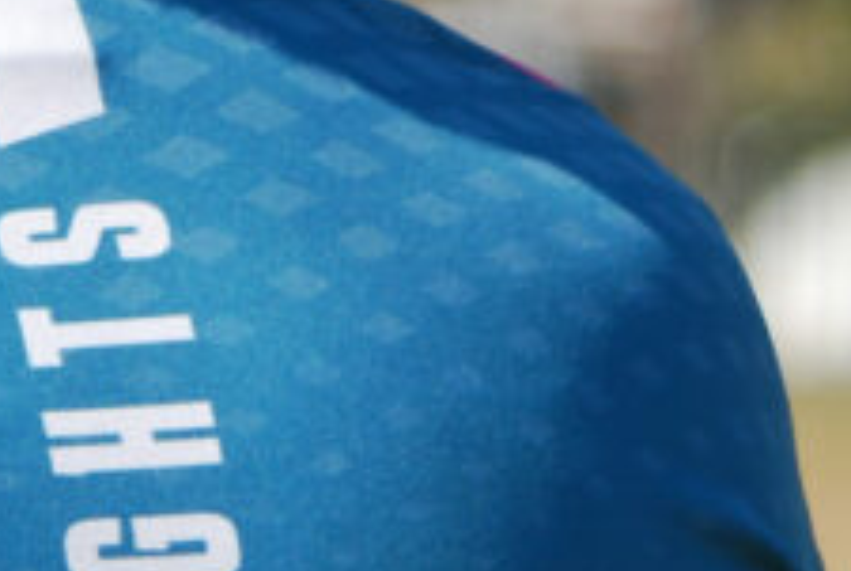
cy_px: 161
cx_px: -113
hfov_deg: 2.7
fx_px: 17764
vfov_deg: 1.8
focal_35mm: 750
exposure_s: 1/1000
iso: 200
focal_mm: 110
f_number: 4.8
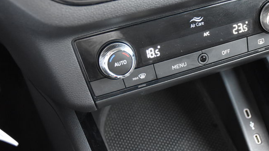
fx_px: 556
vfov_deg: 15.5
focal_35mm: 78
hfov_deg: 26.8
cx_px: 206
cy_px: 57
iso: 2500
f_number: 4
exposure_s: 1/60
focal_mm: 32
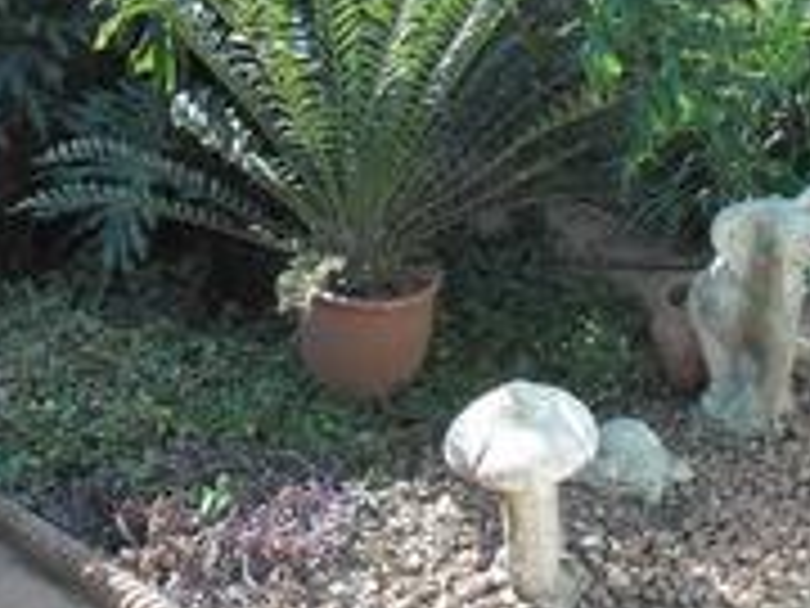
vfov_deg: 23.5
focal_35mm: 60
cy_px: 9
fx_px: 1404
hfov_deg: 32.1
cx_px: 500
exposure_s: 1/98
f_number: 3.5
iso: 80
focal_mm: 4.9
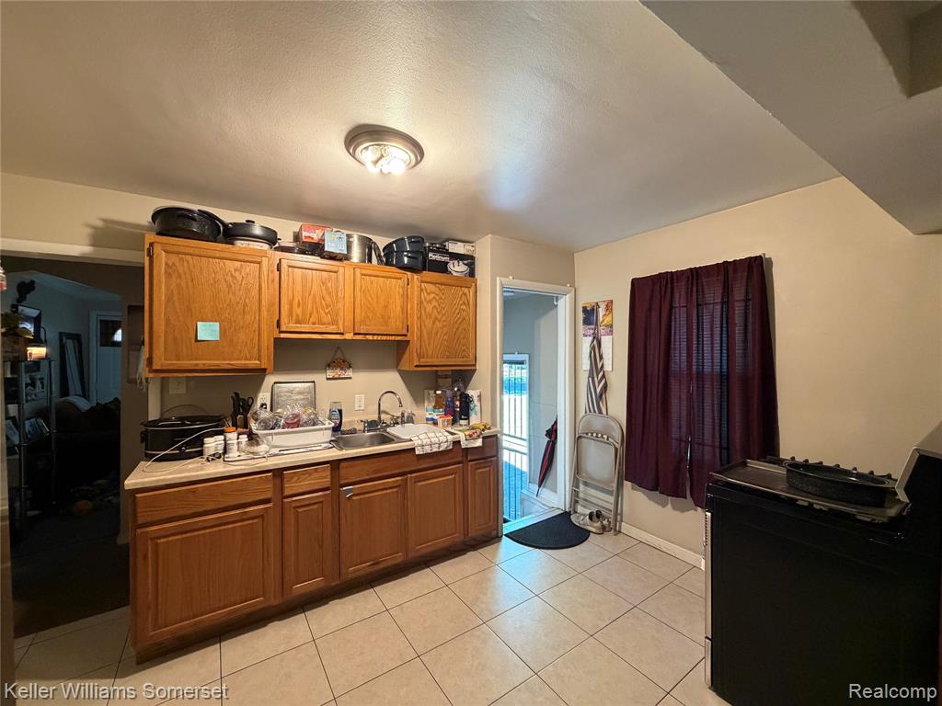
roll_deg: +0.3
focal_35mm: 14
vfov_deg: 85.7
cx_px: 471
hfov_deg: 102.1
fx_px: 381
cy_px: 353
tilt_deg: +0.1
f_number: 2.2
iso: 400
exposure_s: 1/60
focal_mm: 2.22
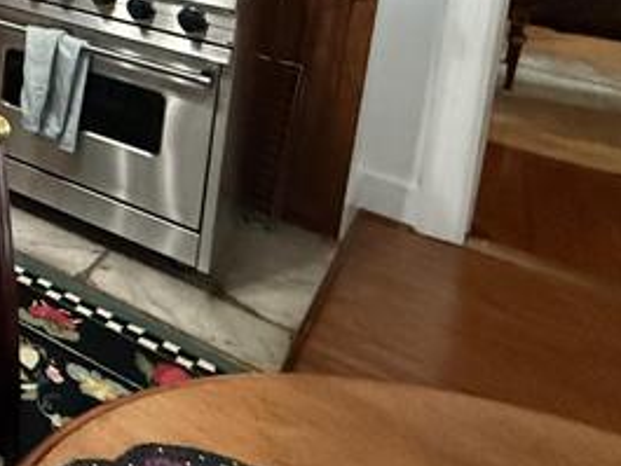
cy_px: -164
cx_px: -357
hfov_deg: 26.6
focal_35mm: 45
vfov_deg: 26.5
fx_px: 808
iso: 800
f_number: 2.2
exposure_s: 1/60
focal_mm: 2.22
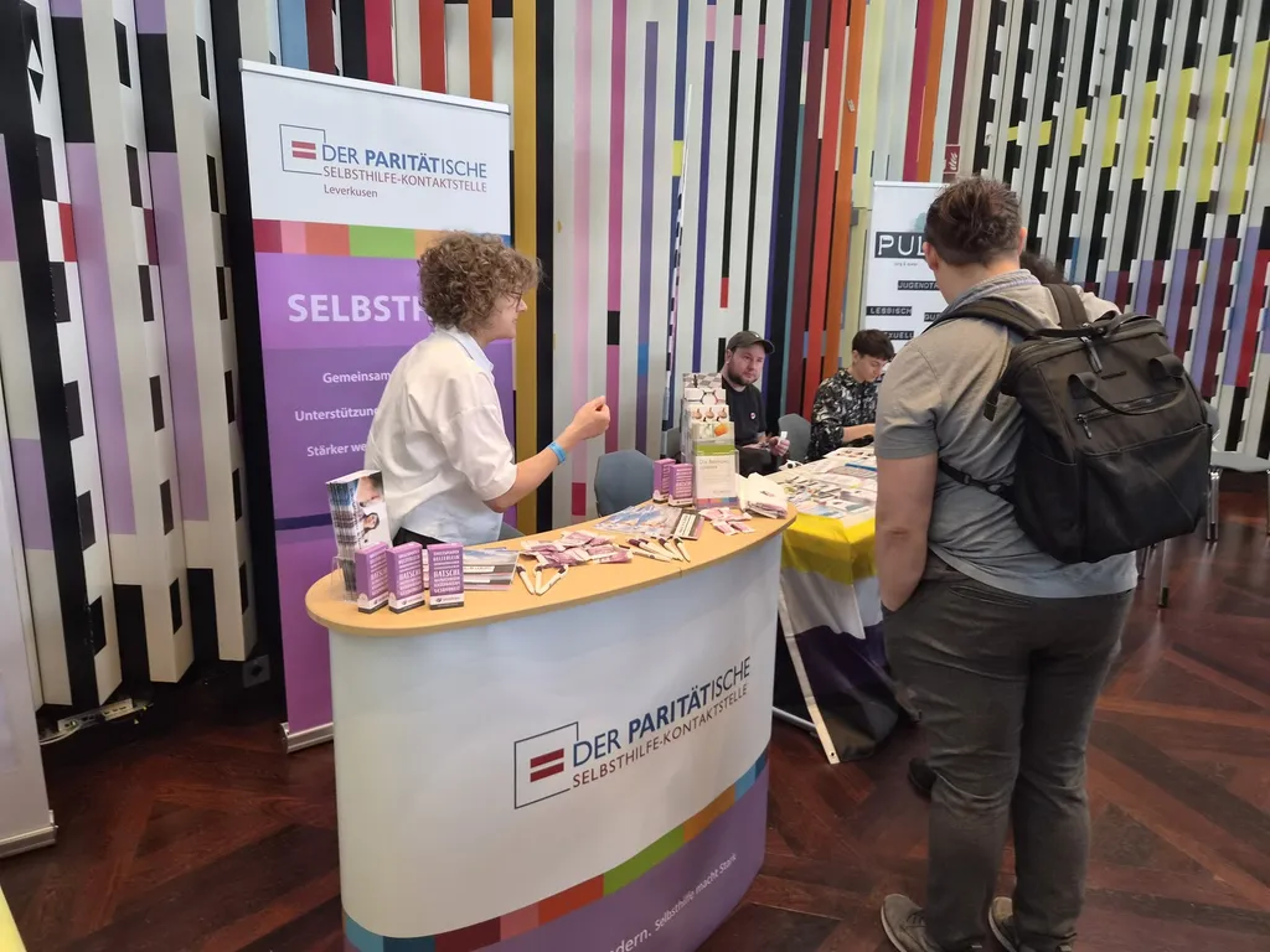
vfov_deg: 58.9
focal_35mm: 23
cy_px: 476
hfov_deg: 73.9
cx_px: 635
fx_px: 844
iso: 320
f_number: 1.8
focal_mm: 5.4
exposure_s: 1/100
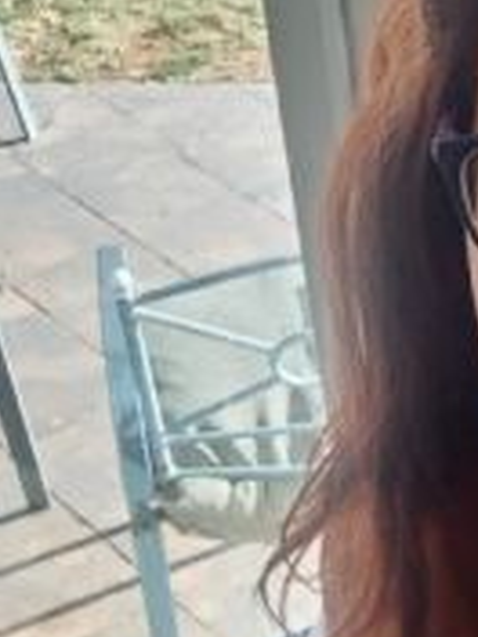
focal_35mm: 92
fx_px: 1694
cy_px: 322
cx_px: 695
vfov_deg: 21.3
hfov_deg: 15.0
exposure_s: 1/50
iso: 153
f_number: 2.2
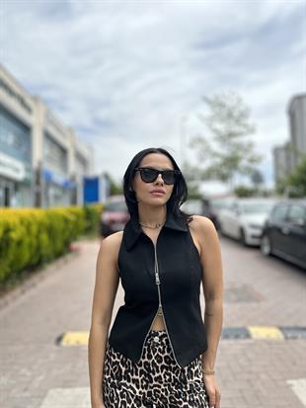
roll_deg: +2.0
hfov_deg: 56.8
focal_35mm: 24
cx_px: 153
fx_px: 283
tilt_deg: +2.8
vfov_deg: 71.6
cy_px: 204
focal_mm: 6.86
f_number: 1.78
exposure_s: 1/5000
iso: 80
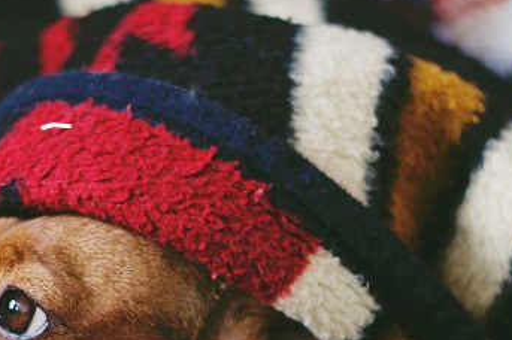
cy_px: 313
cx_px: 196
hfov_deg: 13.4
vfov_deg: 8.9
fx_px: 2174
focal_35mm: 153
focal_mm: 50
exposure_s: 1/60
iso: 400
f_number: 1.8
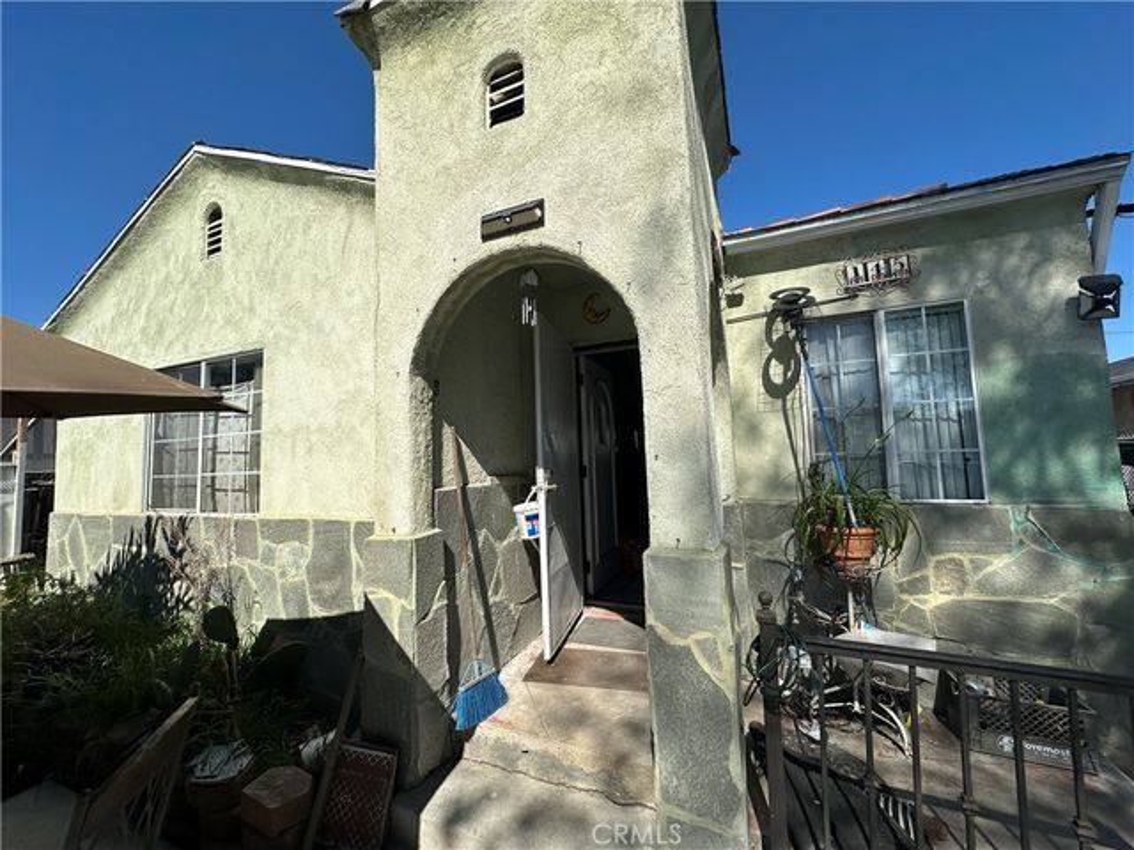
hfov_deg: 102.1
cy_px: 425
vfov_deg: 85.7
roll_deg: +3.3
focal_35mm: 14
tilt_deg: +6.0
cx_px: 567
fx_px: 459
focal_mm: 2.22
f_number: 2.2
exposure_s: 1/2959
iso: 40
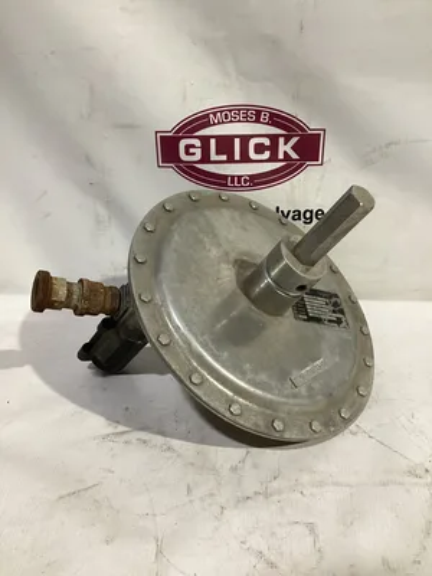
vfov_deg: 58.4
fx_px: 516
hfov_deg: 45.4
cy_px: 288
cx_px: 216
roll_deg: +2.6
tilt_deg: -23.2
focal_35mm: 31
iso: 200
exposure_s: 1/50
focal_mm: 3.3
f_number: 2.4
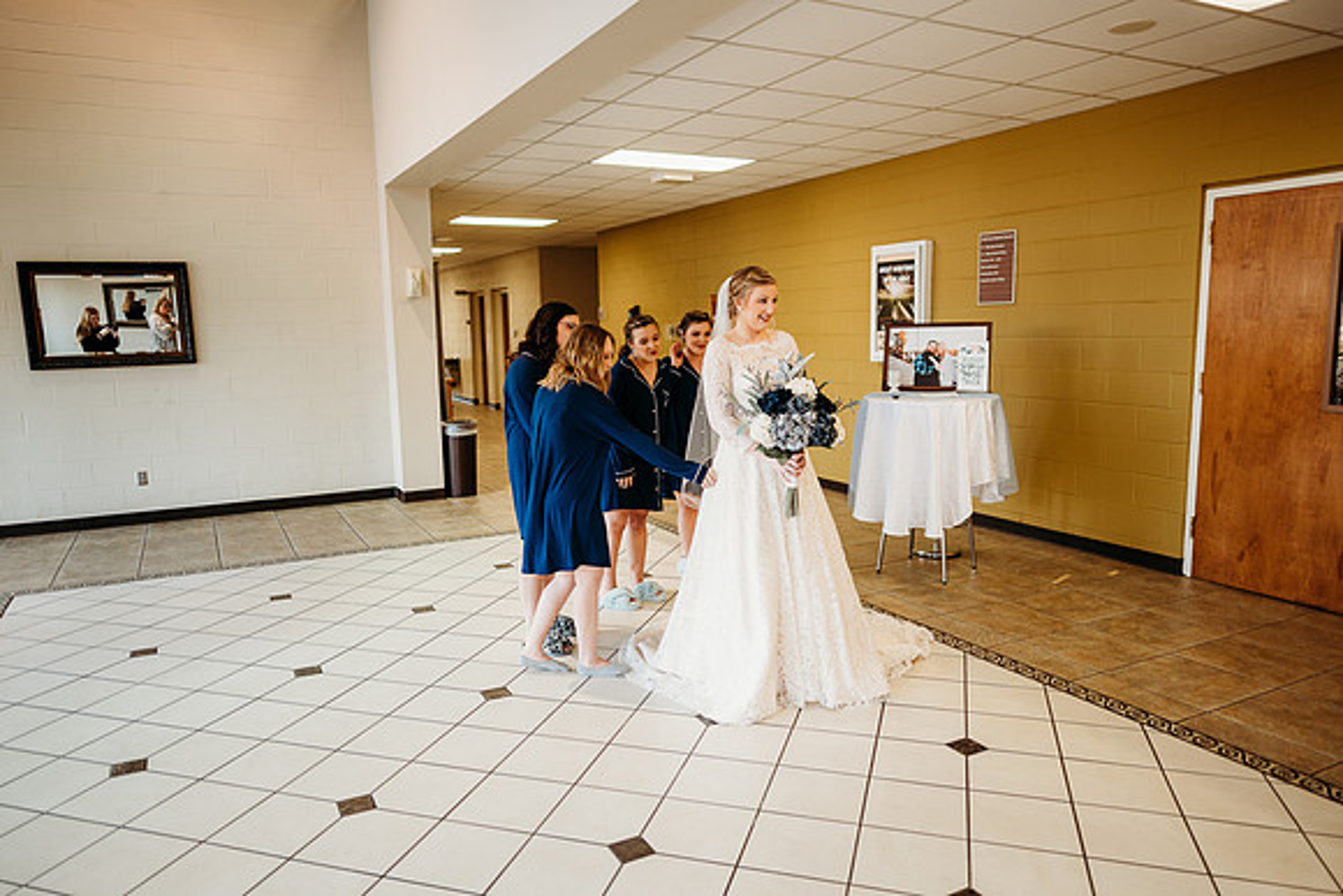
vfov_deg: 53.2
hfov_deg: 73.7
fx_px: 896
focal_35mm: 24
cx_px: 672
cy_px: 448
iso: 400
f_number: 1.8
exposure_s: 1/160
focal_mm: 24
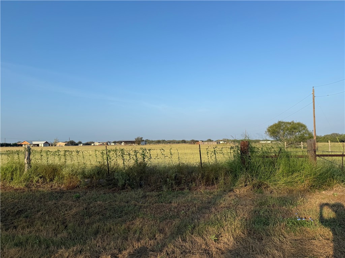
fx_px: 239
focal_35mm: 24
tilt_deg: +3.0
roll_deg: +0.4
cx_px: 172
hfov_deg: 71.6
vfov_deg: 56.8
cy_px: 129
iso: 80
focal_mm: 6.76
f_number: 1.78
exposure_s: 1/3425
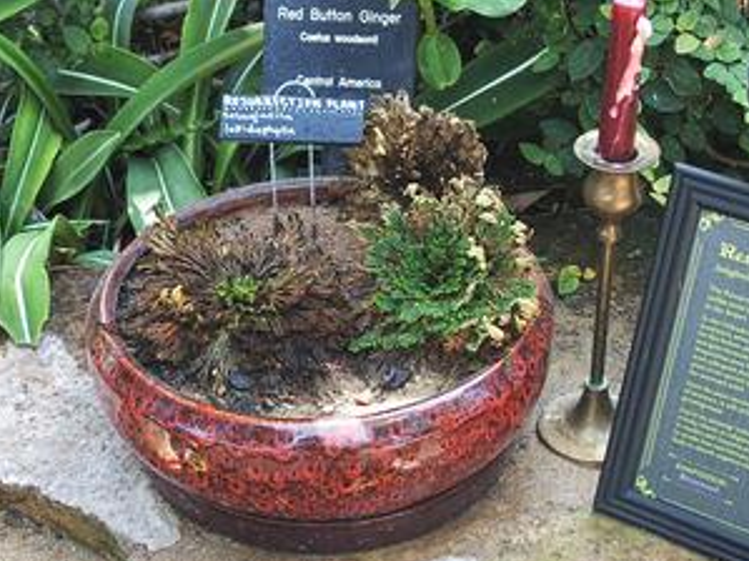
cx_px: 316
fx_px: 1449
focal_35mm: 67
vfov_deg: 21.9
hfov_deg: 28.9
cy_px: 253
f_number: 2.8
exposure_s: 1/60
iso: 200
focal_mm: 10.8
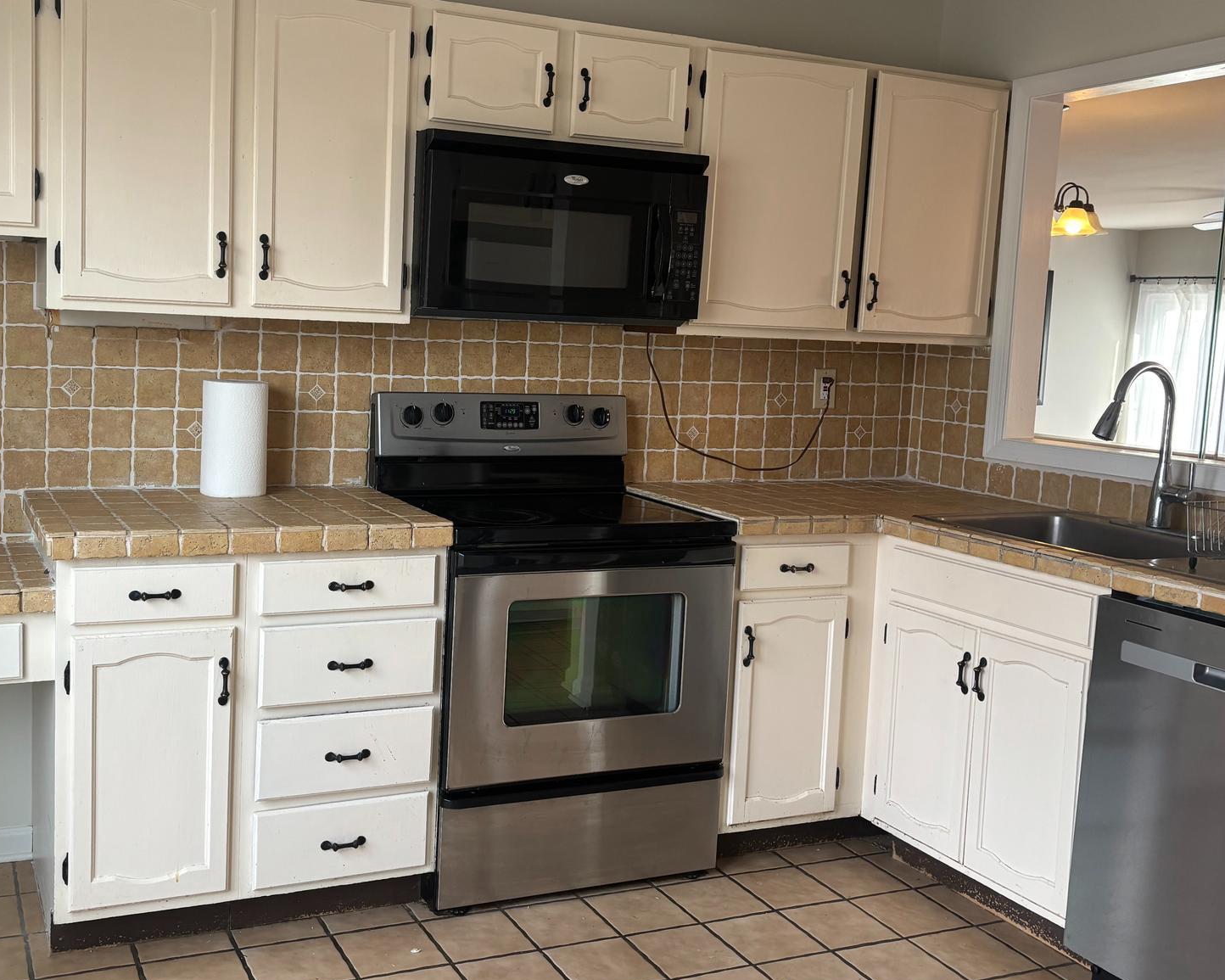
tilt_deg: -6.7
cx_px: 478
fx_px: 1305
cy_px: 475
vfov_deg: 41.1
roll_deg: -1.7
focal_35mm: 36
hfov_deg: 49.9
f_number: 1.6
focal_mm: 5.96
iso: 125
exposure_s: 1/112
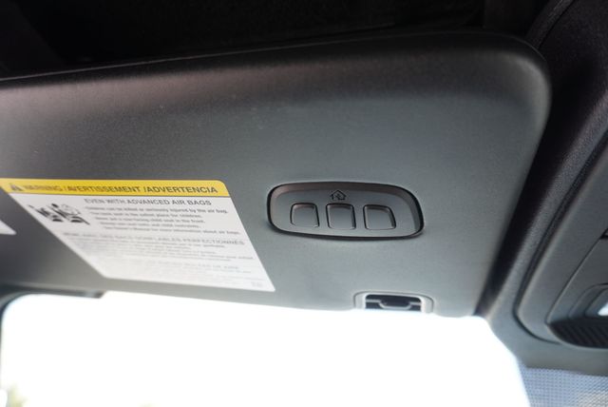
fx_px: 406
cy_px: 204
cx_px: 304
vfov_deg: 53.2
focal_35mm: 24
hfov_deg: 73.7
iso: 125
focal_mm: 16
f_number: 4
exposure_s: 1/60
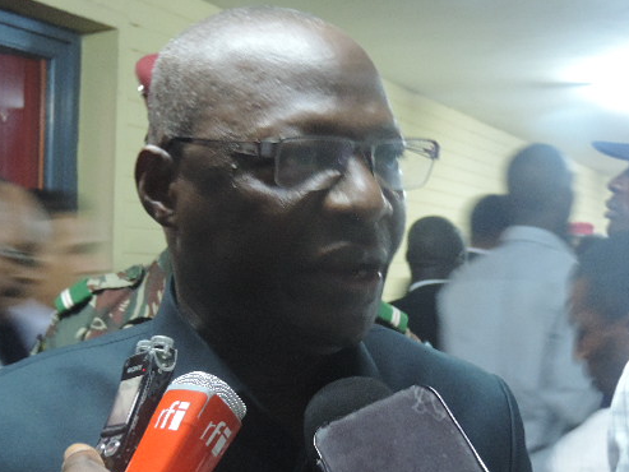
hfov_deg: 31.7
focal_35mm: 61
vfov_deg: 24.0
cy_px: 293
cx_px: 291
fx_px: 1109
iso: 800
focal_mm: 8.3
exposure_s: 1/10
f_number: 3.5
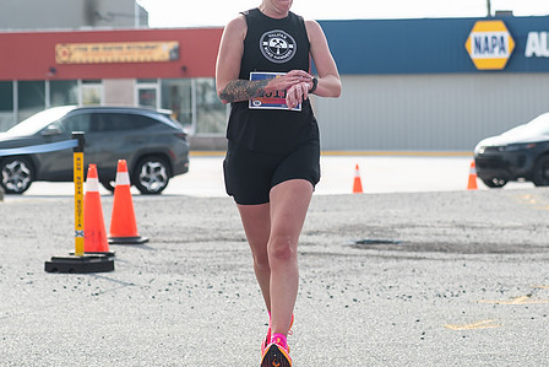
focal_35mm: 187
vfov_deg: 7.3
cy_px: 68
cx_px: 282
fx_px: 2853
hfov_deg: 11.0
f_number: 4.5
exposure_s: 1/1250
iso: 250
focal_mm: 75
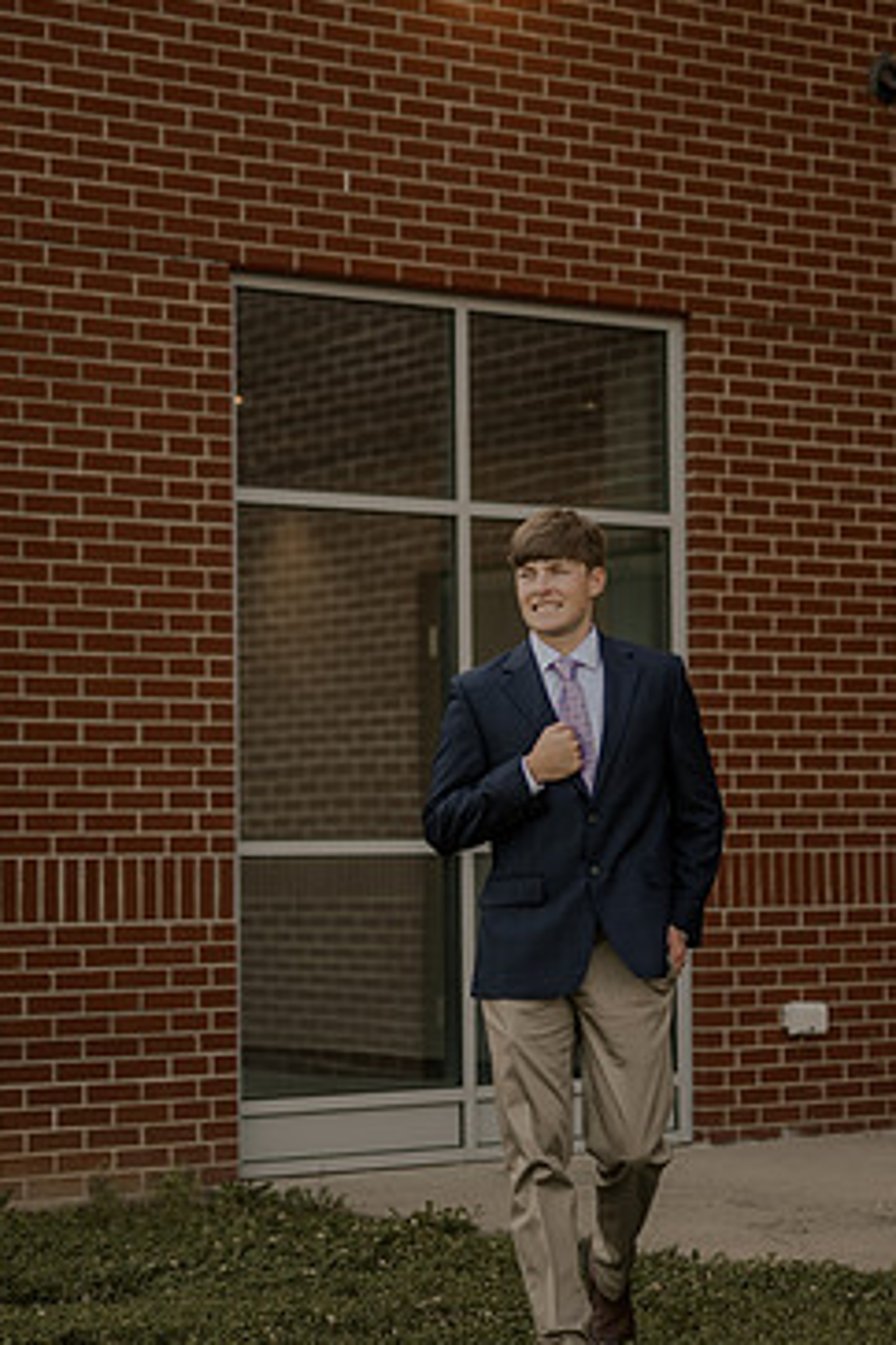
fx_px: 3472
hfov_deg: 14.7
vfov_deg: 21.9
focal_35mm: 93
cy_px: 648
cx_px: 448
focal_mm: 50
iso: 100
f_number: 1.4
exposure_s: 1/500
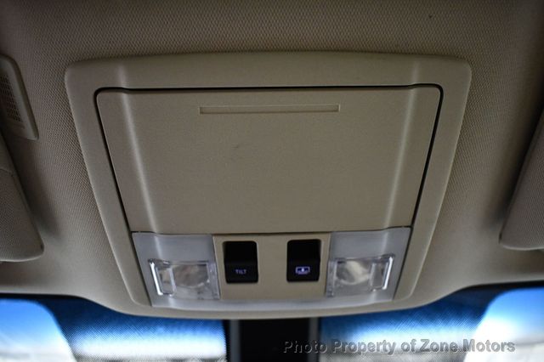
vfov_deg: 39.9
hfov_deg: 57.2
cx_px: 272
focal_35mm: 33
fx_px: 498
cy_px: 181
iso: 3200
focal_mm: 22
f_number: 3.8
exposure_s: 1/80
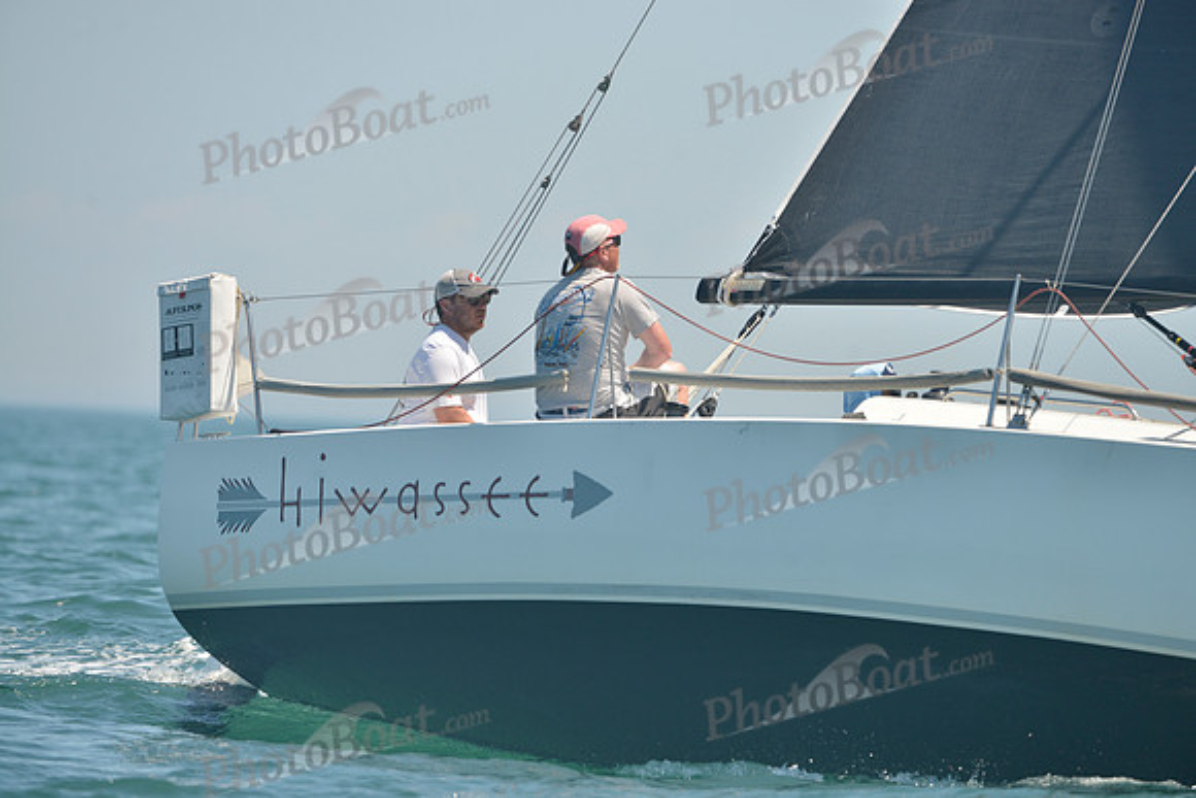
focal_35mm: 300
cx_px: 598
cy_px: 399
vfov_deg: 4.6
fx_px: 9969
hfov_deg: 6.9
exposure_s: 1/1000
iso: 280
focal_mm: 300
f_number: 6.3
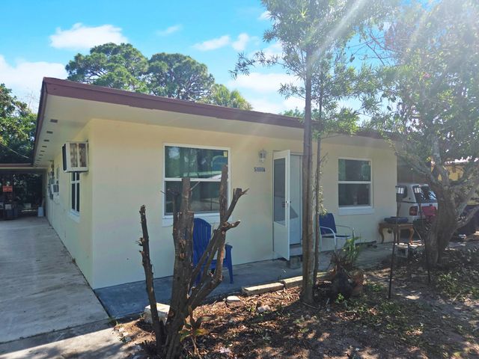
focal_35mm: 23
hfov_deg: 73.9
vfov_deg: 58.9
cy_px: 180
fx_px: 318
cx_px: 240
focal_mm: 5.4
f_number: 1.8
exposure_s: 1/1200
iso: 25
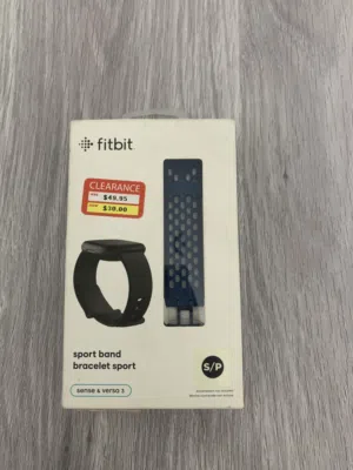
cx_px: 176
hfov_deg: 53.1
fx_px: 354
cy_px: 235
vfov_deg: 67.3
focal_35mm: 26
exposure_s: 1/60
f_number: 1.8
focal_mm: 4.25
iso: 250
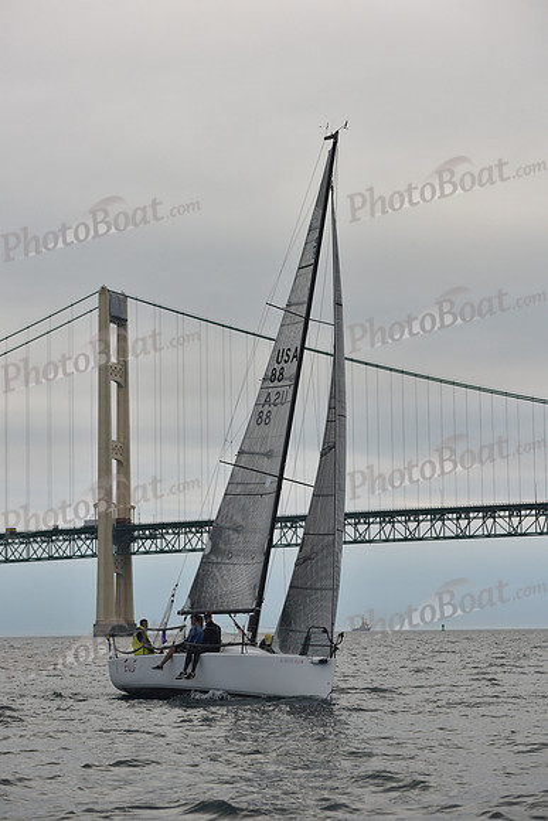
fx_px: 2168
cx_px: 274
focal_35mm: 95
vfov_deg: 21.5
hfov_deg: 14.4
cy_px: 410
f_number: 5.6
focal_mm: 95
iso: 640
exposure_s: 1/640
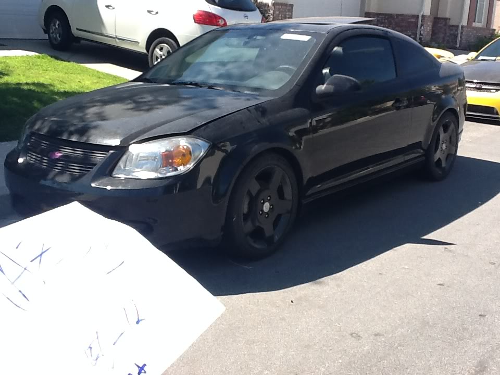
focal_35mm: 32
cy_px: 188
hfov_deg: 56.8
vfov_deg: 44.2
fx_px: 462
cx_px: 250
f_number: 2.4
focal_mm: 2
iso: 64
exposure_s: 1/637
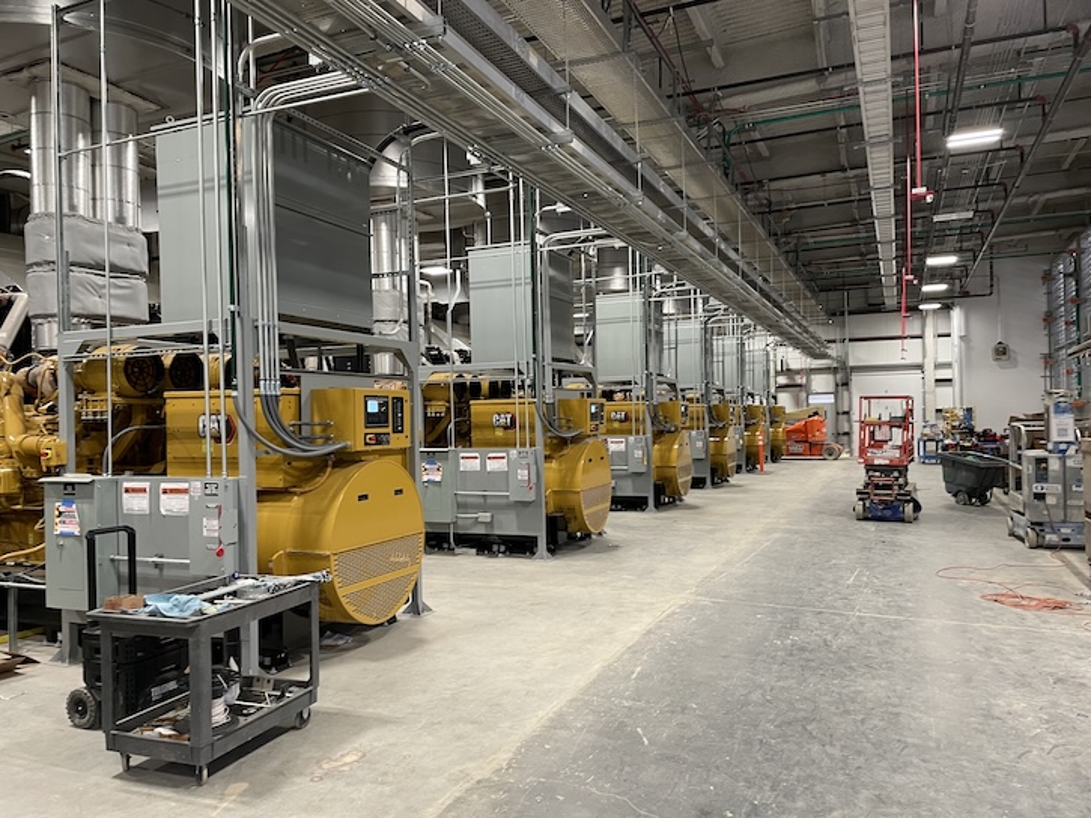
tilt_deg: +0.5
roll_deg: +1.6
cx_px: 546
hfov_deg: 67.3
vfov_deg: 53.1
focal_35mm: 26
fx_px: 820
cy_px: 409
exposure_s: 1/60
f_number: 1.6
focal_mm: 4.2
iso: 160
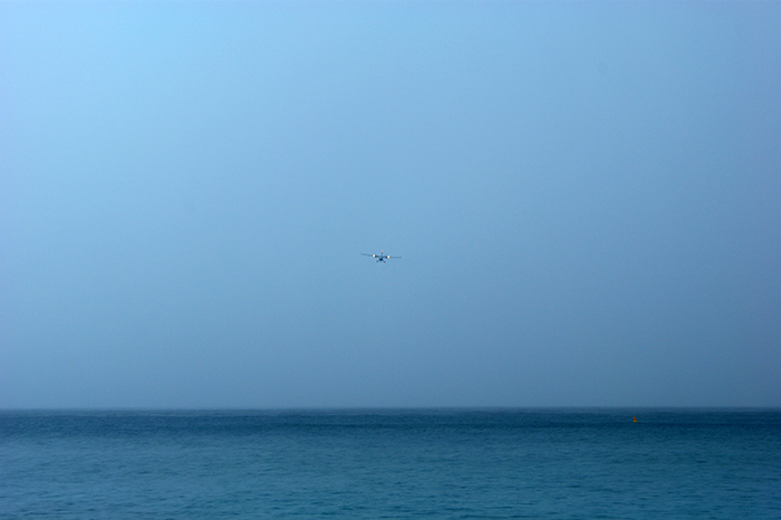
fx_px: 1951
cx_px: 390
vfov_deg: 15.2
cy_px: 260
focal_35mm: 90
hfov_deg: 22.6
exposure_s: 1/160
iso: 100
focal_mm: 60
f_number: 10
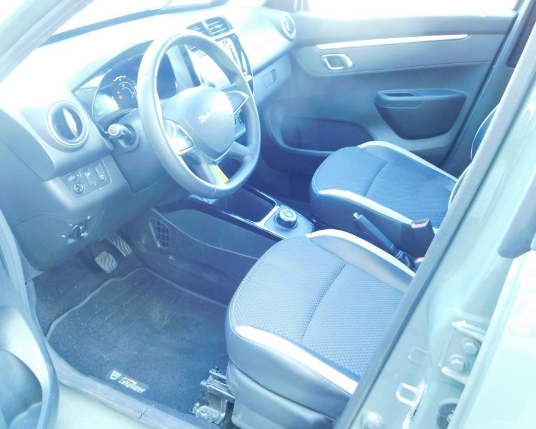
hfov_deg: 55.5
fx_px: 508
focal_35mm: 32
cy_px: 206
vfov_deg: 45.8
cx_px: 237
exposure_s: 1/25
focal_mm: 4.9
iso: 400
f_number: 3.2
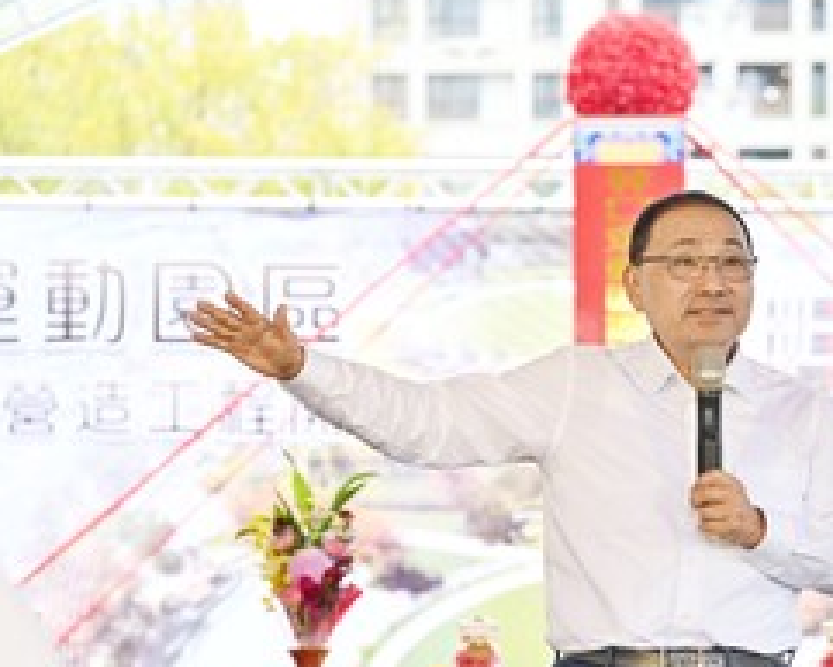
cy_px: 354
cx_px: 677
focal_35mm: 142
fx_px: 3502
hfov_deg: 13.5
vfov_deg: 10.9
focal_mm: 91
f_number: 4
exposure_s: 1/125
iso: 160
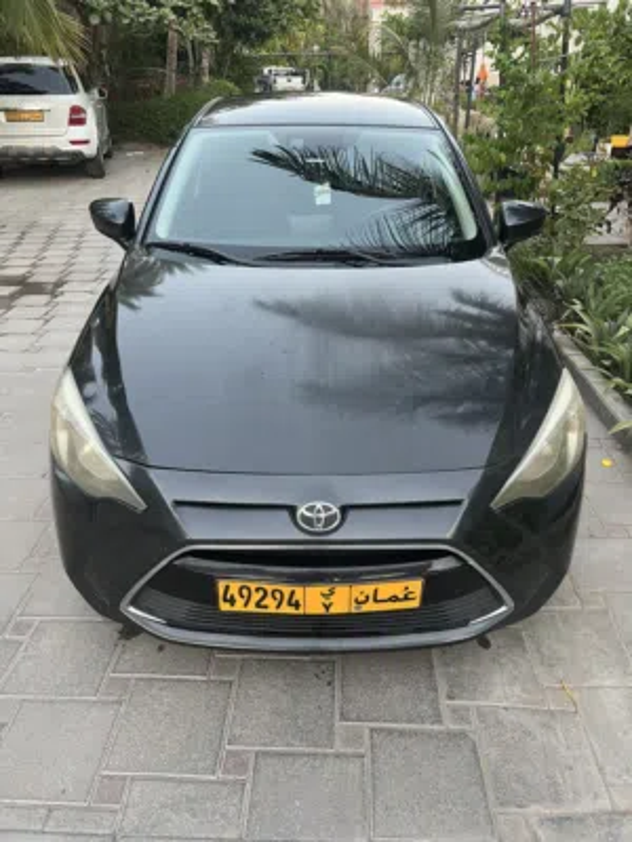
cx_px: 316
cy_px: 421
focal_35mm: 26
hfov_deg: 53.1
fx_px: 633
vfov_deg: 67.3
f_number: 1.5
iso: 160
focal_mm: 5.7
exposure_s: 1/60
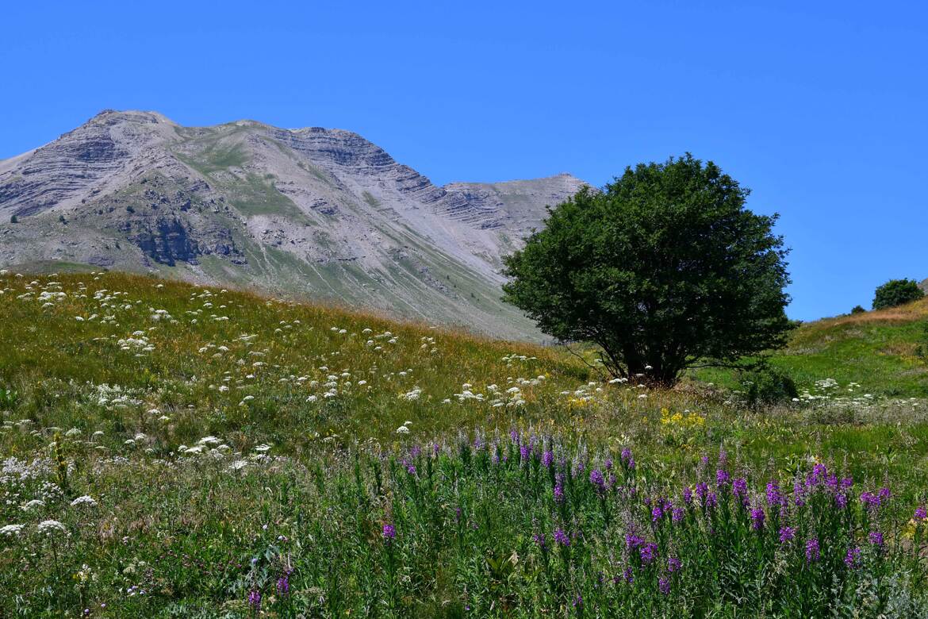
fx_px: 1856
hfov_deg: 28.1
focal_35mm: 72
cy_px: 310
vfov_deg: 18.9
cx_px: 464
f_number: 10
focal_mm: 48
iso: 200
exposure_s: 1/320
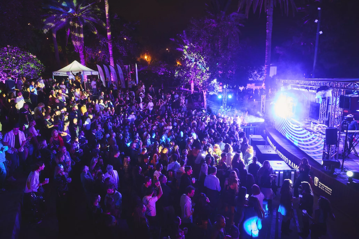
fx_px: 239
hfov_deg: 73.7
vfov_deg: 53.1
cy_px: 120
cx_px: 180
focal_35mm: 24
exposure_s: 1/100
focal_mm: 24
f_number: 3.2
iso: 6400
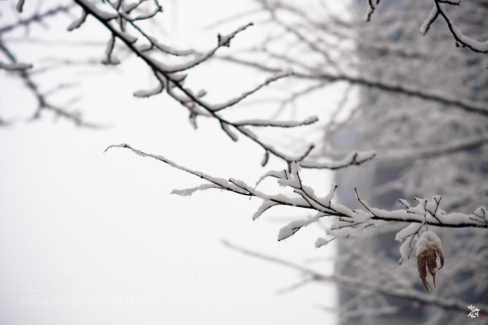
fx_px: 515
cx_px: 244
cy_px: 162
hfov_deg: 50.7
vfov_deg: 35.0
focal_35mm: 38
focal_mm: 25
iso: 200
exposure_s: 1/400
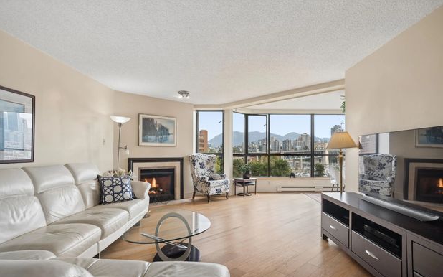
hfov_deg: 88.0
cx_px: 225
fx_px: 229
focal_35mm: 19
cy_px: 152
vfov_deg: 62.1
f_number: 7.1
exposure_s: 1/8
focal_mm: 18
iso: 320
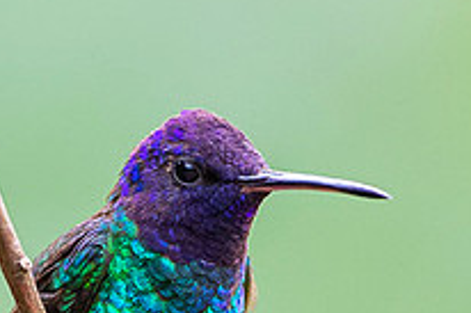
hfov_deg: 0.8
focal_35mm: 2598
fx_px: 33962
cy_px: 206
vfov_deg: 0.5
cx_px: 203
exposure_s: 1/800
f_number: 4
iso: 1600
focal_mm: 500
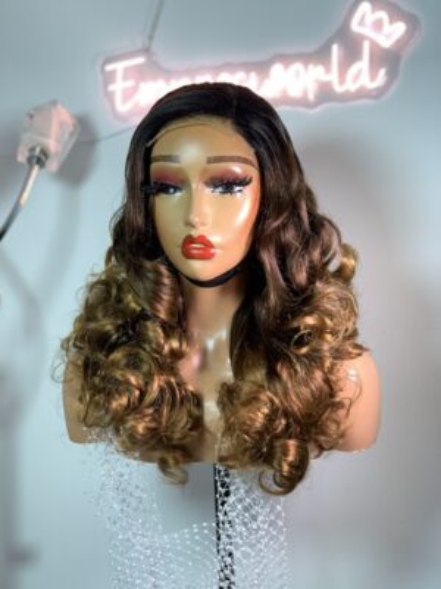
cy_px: 294
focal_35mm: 52
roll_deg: +2.0
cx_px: 220
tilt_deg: +2.5
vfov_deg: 36.8
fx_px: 883
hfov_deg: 28.0
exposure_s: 1/122
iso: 80
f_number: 2.4
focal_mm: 6
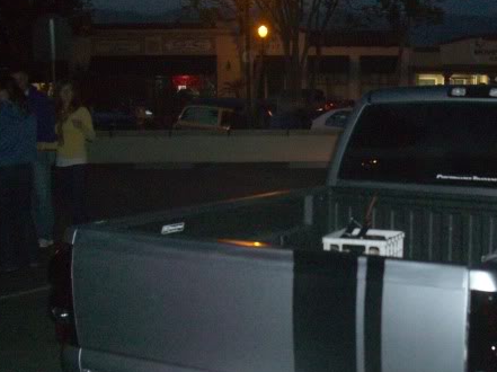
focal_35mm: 69
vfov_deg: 21.0
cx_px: 416
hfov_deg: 27.5
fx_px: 990
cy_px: 310
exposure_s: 1/60
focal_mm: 7.9
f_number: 2.8
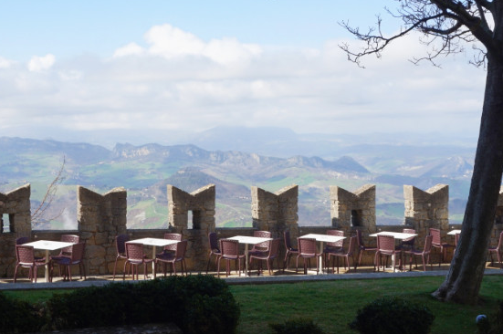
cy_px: 159
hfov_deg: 32.9
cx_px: 265
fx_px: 851
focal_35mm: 61
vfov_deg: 22.2
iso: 100
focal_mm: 28
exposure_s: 1/80
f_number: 14
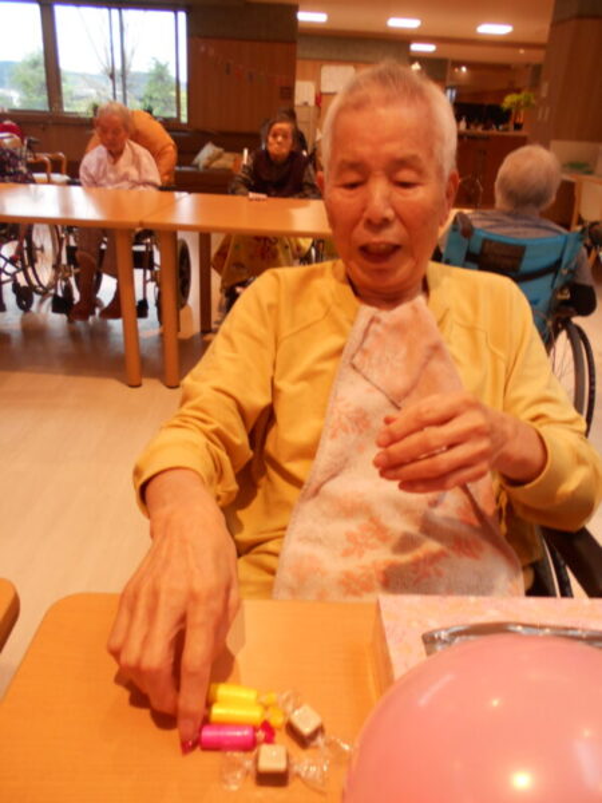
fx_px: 603
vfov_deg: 67.3
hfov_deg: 53.1
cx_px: 301
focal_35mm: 26
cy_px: 402
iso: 160
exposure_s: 1/30
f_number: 3.2
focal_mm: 4.6
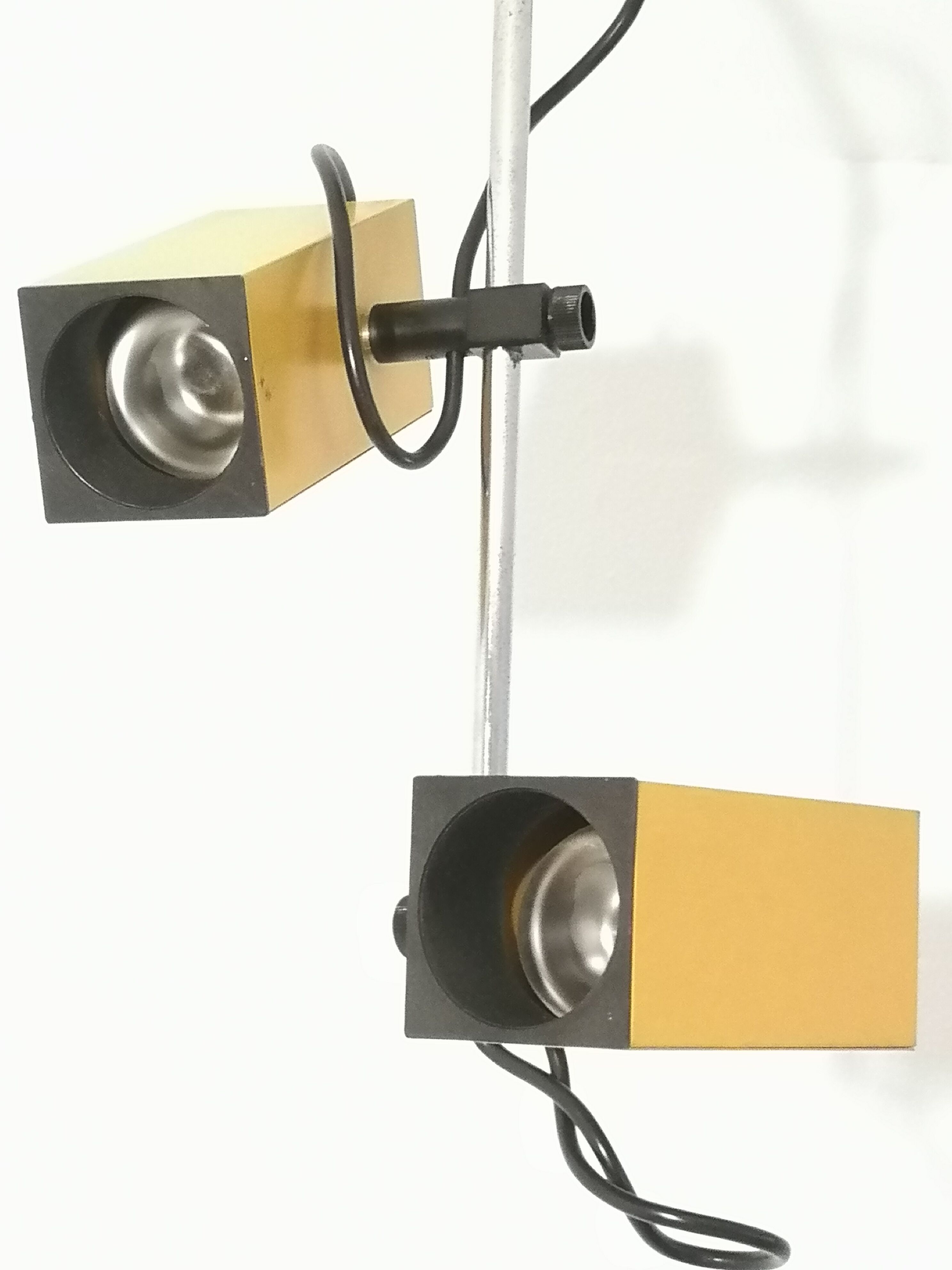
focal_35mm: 88
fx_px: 3227
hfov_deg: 16.8
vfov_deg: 22.3
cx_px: 476
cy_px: 635
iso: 1000
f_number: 2.2
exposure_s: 1/100
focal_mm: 3.95
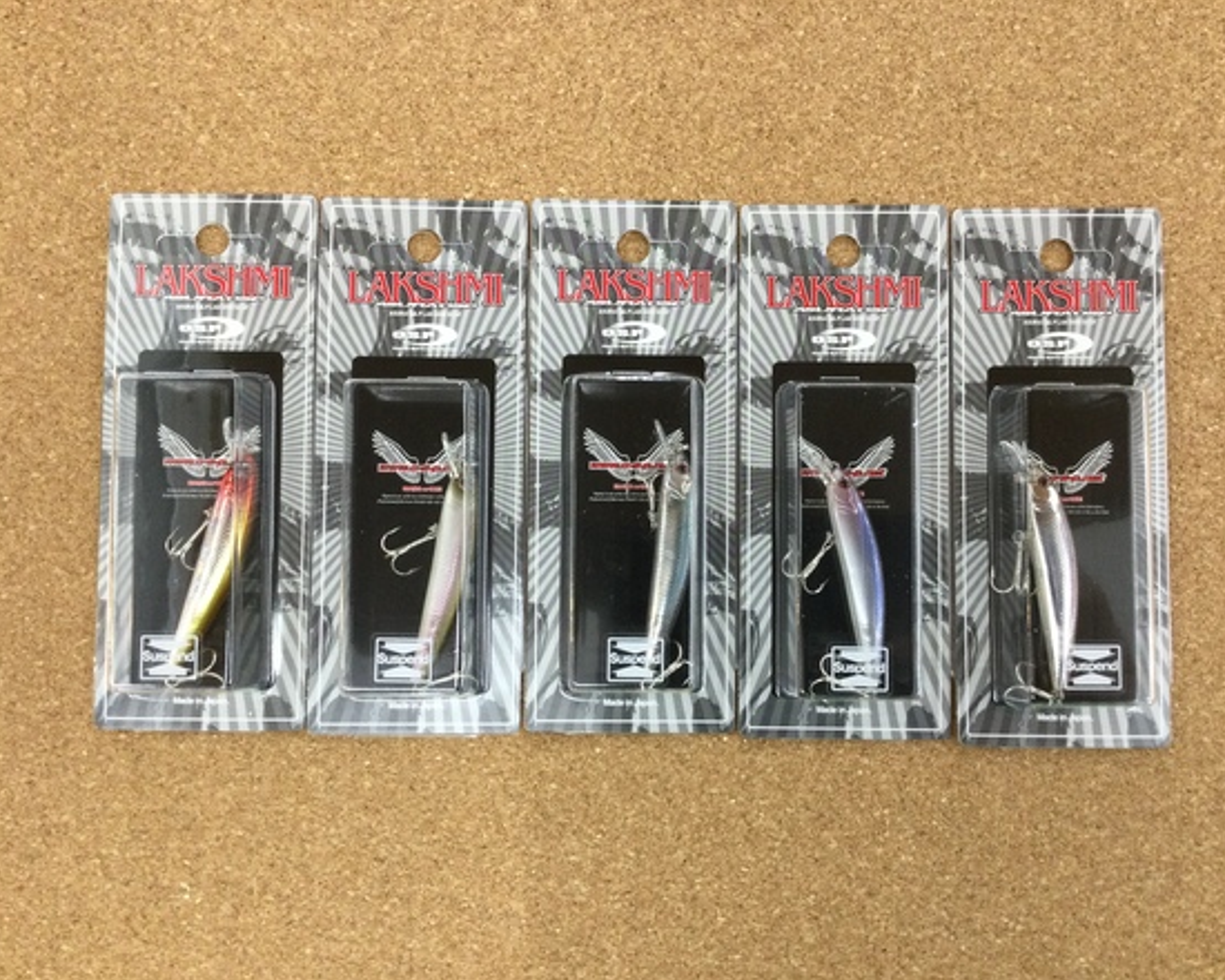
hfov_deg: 54.2
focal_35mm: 33
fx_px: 1196
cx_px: 648
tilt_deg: -86.5
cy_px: 492
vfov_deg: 44.5
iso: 80
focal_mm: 3.3
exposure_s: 1/30
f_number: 2.4
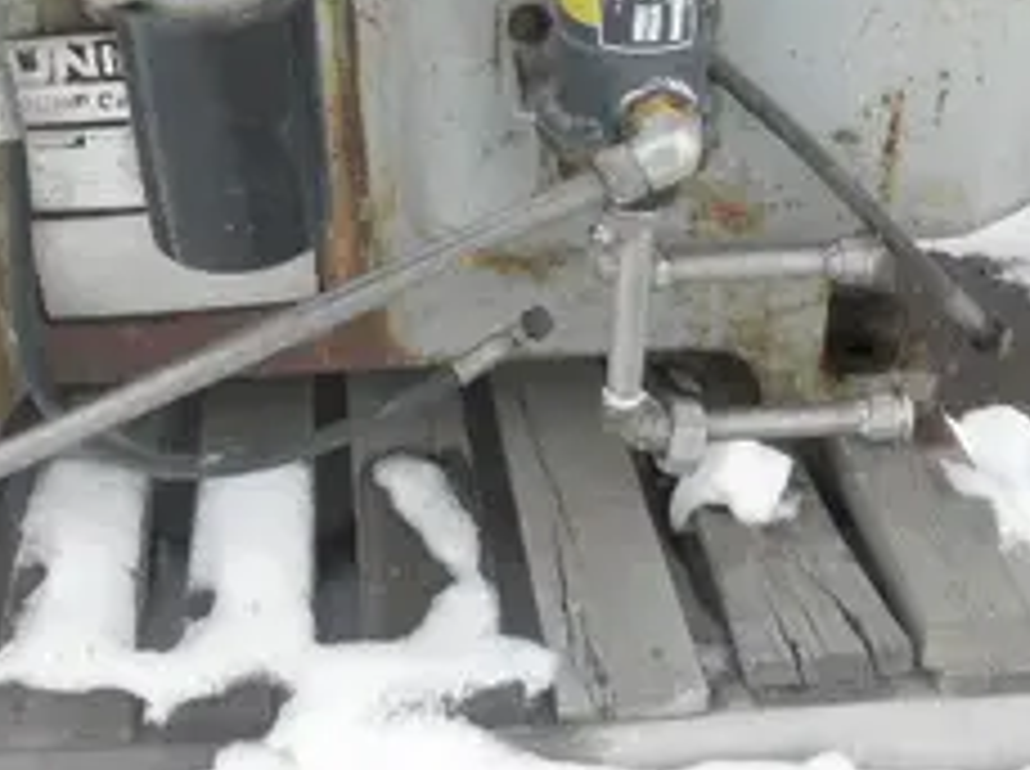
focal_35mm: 49
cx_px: 279
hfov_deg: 38.1
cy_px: 122
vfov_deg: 28.8
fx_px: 1456
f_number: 3
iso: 64
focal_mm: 5
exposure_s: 1/160
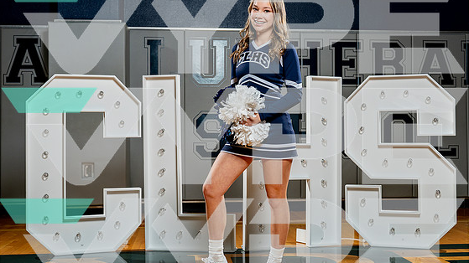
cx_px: 244
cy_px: 120
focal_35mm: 51
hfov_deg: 40.6
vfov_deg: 23.5
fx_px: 634
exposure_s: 1/250
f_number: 5.6
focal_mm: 36
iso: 250
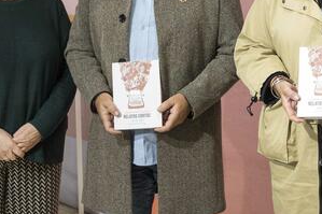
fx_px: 948
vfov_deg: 12.9
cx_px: 222
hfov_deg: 19.2
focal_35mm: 106
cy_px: 62
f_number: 7.1
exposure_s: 1/160
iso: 2500
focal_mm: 33
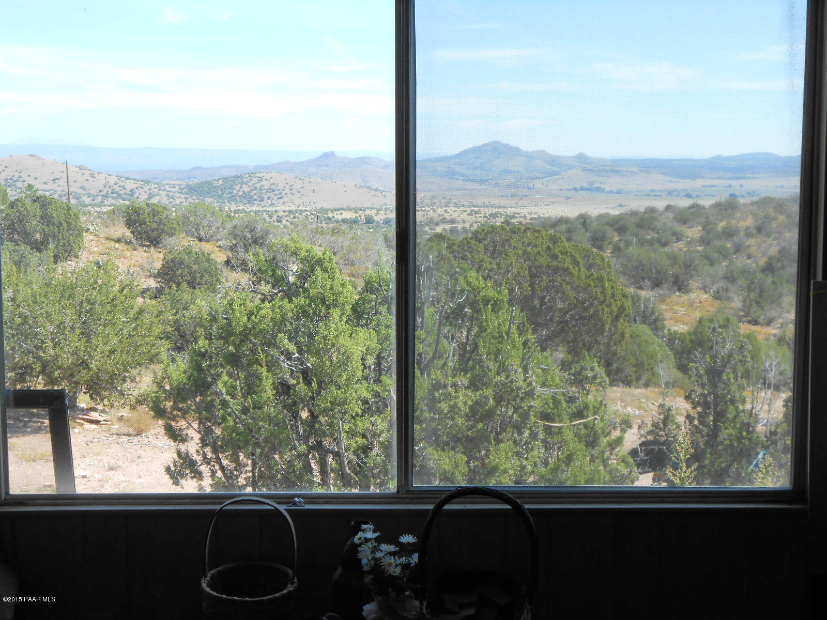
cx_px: 414
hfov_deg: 34.3
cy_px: 310
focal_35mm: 56
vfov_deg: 26.1
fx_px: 1338
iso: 80
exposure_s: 1/200
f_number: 5.2
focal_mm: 10
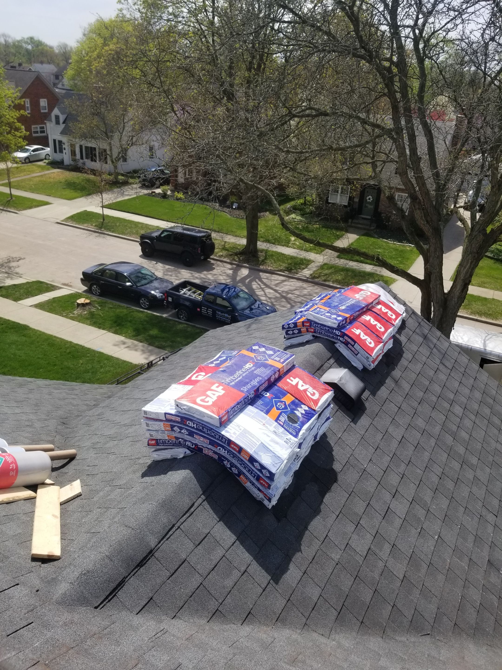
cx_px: 251
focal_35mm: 26
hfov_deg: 53.1
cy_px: 335
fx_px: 503
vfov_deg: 67.3
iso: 50
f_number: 1.7
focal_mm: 4.25
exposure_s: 1/2648
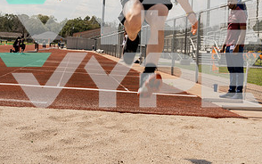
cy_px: 18
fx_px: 479
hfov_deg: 30.6
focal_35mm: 67
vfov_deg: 19.1
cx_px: 131
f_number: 8
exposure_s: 1/250
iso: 100
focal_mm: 43
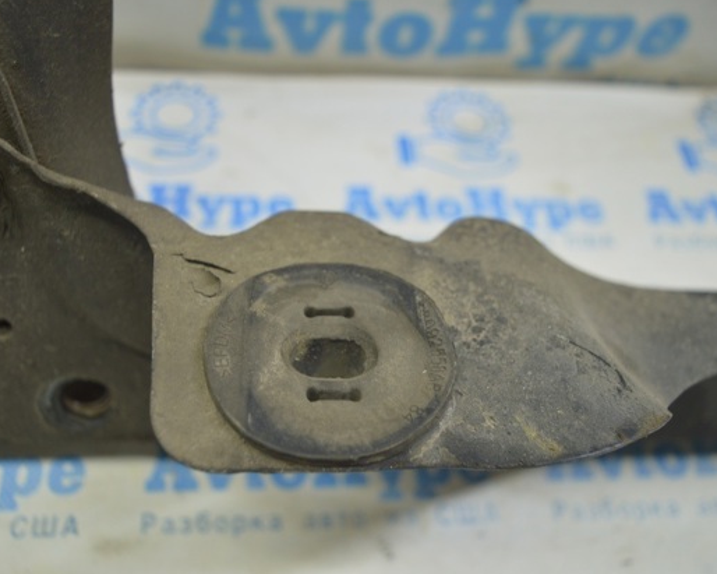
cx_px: 300
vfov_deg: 42.2
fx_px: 743
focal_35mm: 35
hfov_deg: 51.3
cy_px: 279
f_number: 3.8
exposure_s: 1/40
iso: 400
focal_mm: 20
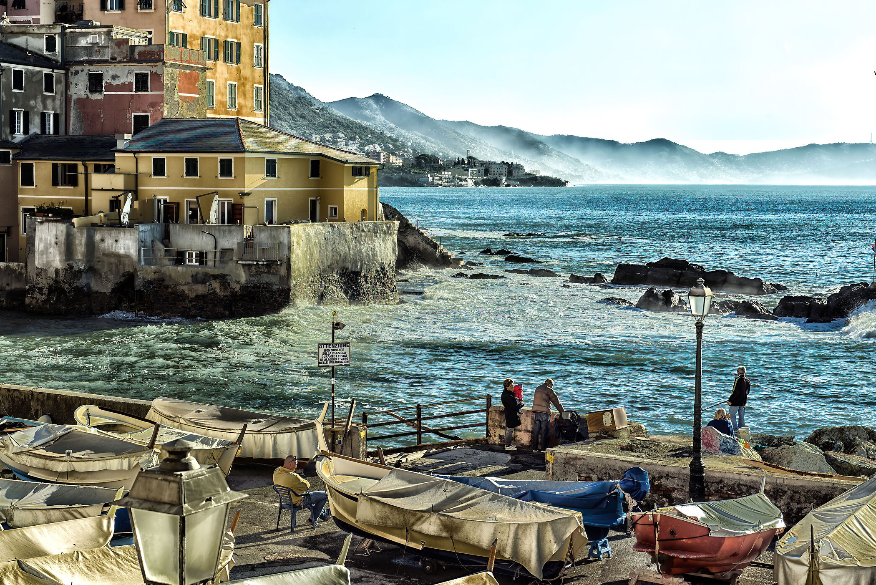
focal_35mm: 64
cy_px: 261
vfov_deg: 21.3
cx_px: 402
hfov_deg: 31.4
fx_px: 1558
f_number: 6.3
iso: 100
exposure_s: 1/400
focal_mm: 56
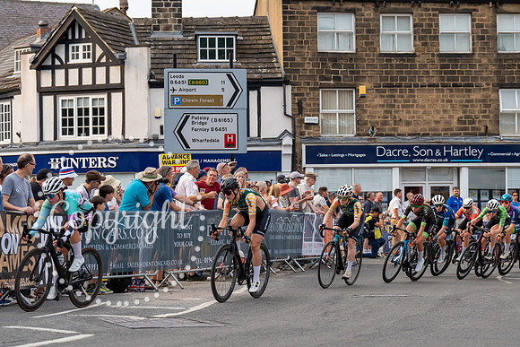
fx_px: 1404
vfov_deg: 14.1
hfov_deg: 21.0
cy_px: 174
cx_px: 260
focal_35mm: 97
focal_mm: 94
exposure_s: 1/1000
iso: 500
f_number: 4.5
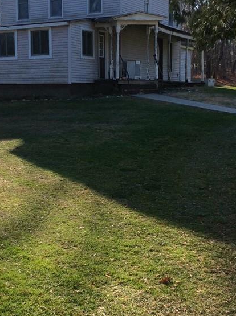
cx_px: 76
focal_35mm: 61
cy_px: 123
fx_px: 556
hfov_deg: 23.8
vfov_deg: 31.6
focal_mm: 3.3
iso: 32
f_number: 2.4
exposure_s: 1/506
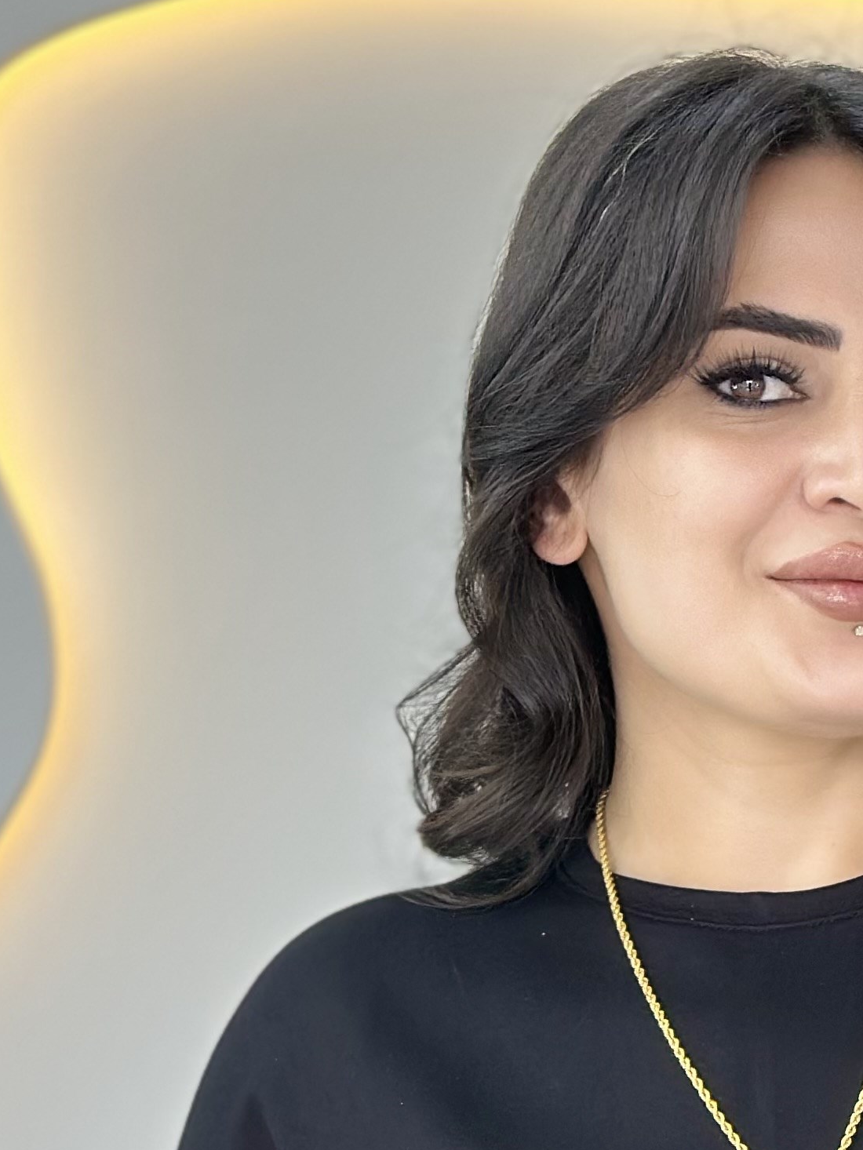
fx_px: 4387
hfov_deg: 11.1
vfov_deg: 14.5
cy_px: 1335
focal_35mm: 132
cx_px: 907
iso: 80
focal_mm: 6.86
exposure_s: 1/100
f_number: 1.78
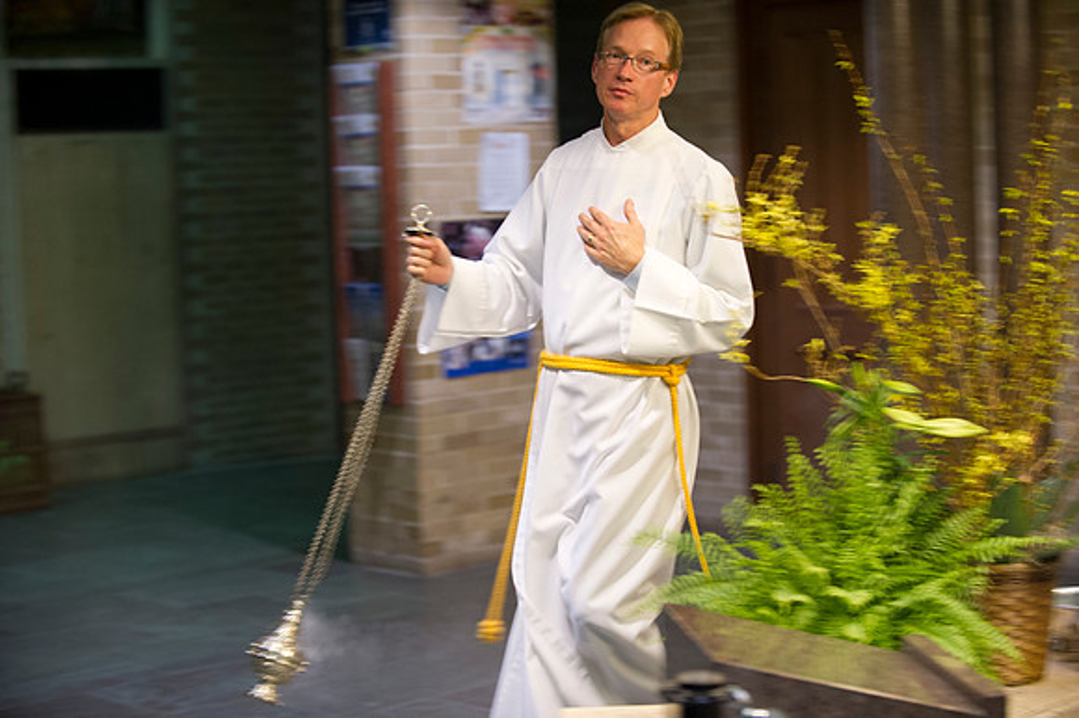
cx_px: 540
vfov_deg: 19.4
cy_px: 359
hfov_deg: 28.9
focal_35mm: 70
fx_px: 2097
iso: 1600
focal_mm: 70
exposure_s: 1/30
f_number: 2.8
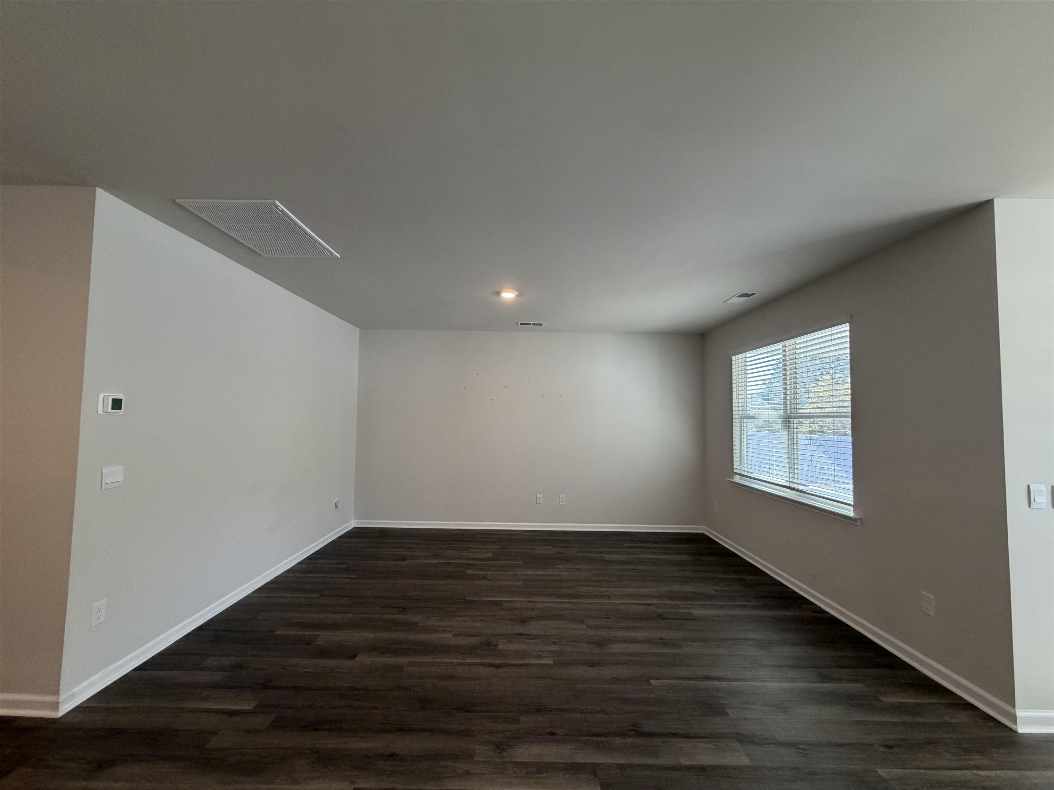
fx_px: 426
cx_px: 527
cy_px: 395
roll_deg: -0.4
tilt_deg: +3.6
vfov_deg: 85.7
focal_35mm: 14
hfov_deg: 102.1
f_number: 2.2
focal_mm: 2.22
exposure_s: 1/120
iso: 320
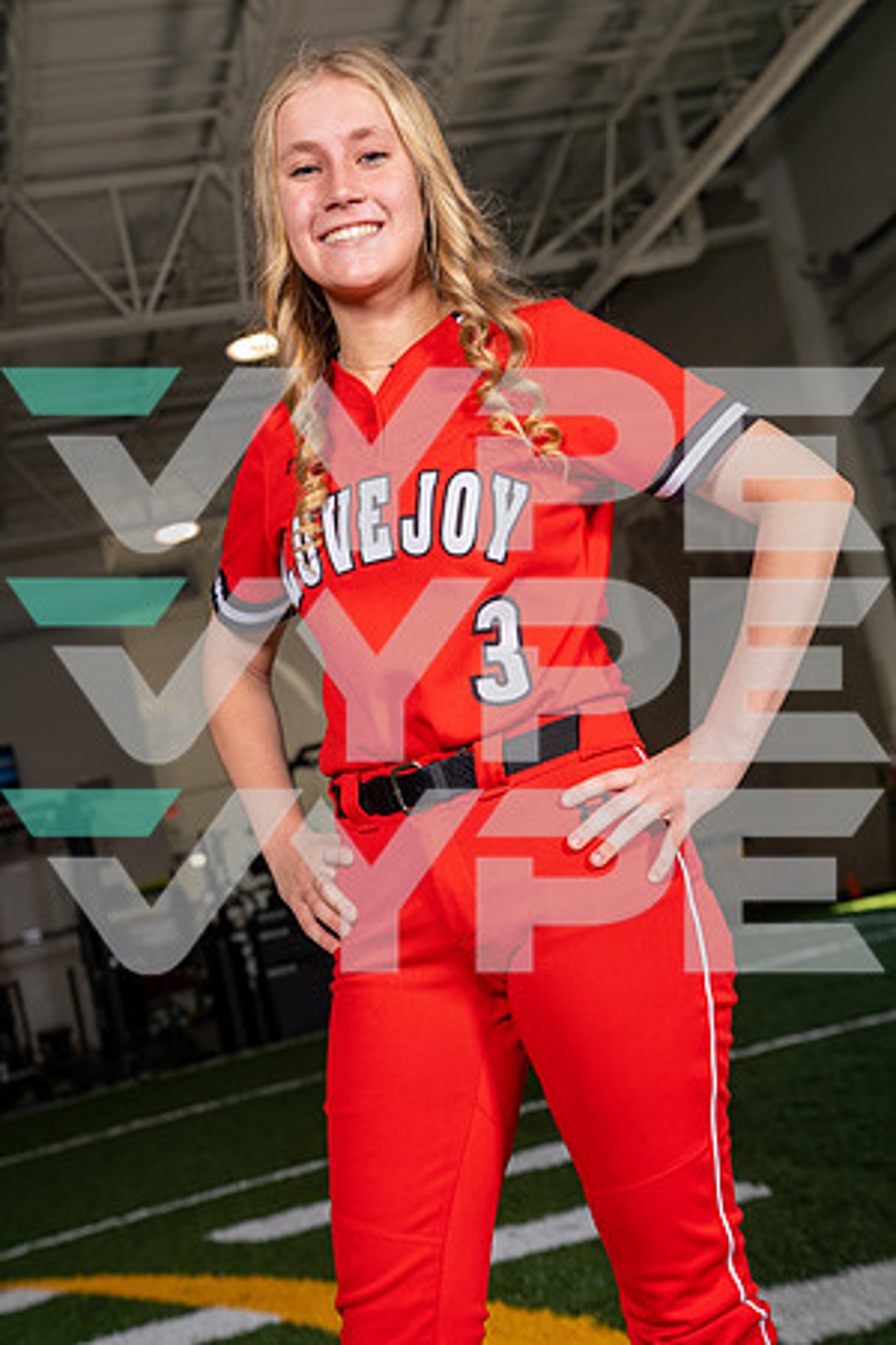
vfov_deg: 33.4
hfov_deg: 22.6
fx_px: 2240
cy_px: 672
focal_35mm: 60
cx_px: 448
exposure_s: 1/200
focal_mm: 60
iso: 200
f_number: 5.6
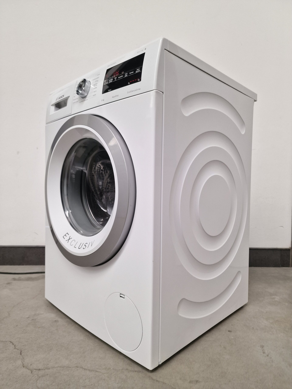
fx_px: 259
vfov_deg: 73.9
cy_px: 194
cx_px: 146
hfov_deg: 58.9
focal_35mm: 23
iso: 125
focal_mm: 6.4
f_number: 1.8
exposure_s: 1/180
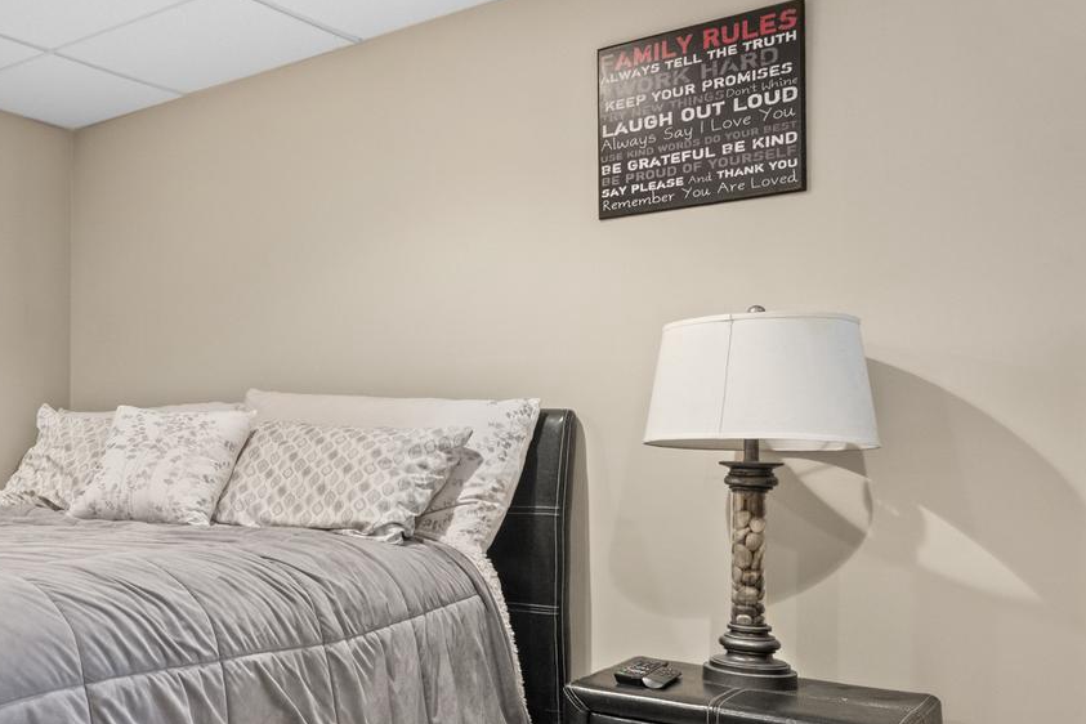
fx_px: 1026
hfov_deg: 46.7
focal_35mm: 34
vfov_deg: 38.4
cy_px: 482
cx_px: 3
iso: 1250
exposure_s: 1/5
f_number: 6.3
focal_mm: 14
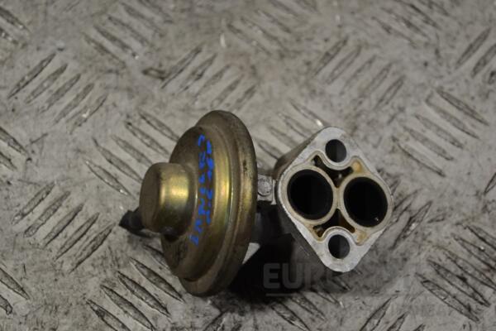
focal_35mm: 82
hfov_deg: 24.6
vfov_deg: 16.6
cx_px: 248
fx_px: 1137
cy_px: 166
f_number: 5.6
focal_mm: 55
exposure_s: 1/30
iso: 110
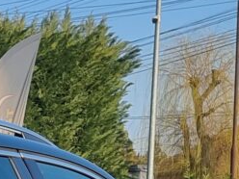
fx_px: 1070
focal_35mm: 155
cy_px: 343
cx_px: -207
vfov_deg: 9.1
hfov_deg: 11.7
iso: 50
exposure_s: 1/331
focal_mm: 6.7
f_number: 1.8
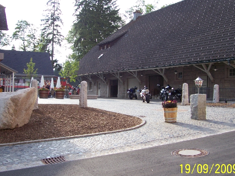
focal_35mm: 42
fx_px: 285
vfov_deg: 34.3
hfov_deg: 44.8
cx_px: 108
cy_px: 89
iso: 80
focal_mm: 5.6
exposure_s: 1/320
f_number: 2.7
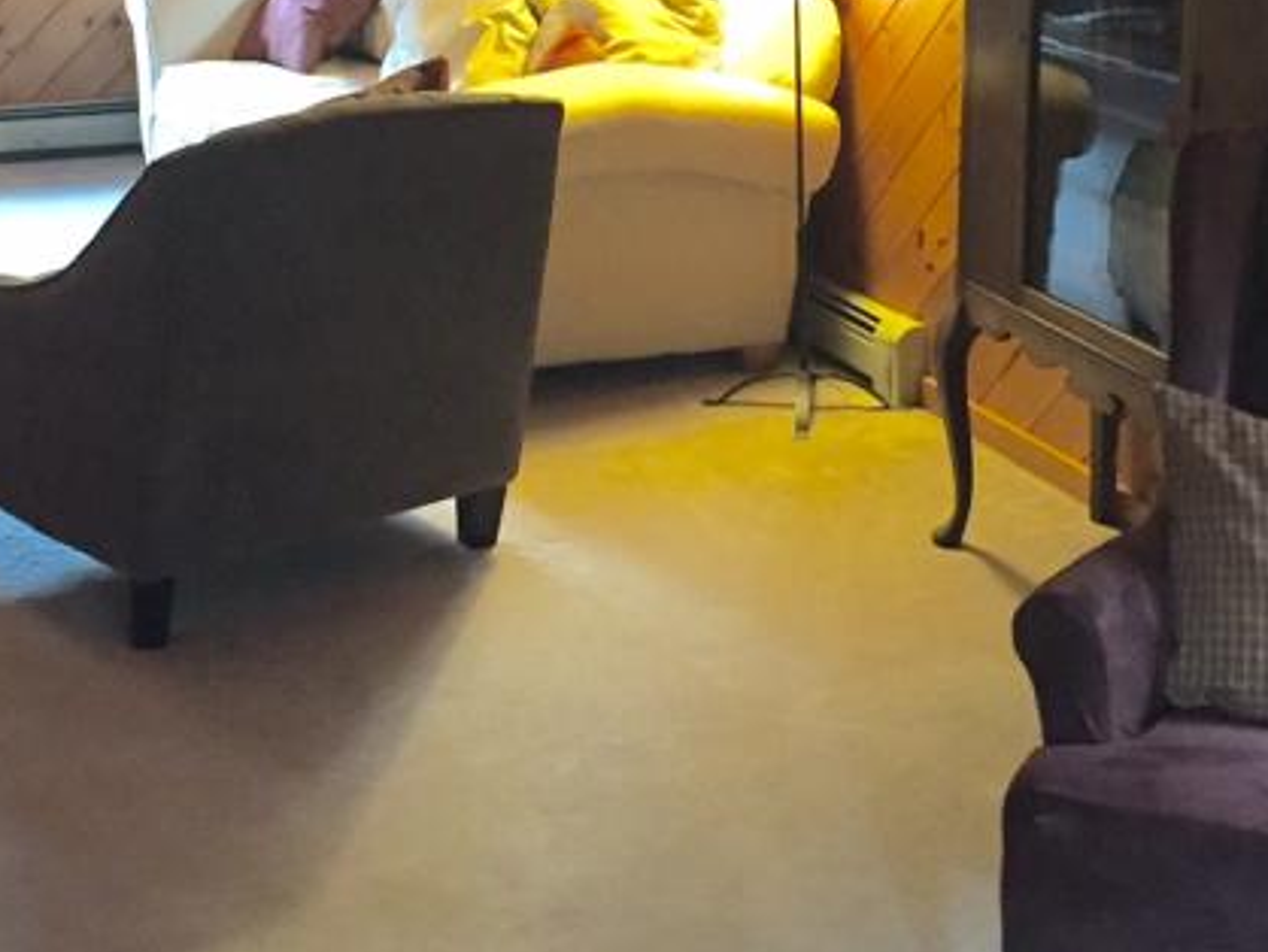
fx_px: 2602
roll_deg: -0.1
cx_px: 646
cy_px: 127
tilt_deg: -12.0
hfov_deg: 27.4
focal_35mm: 71
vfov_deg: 20.4
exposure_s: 1/20
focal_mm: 4.15
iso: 250
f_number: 2.2
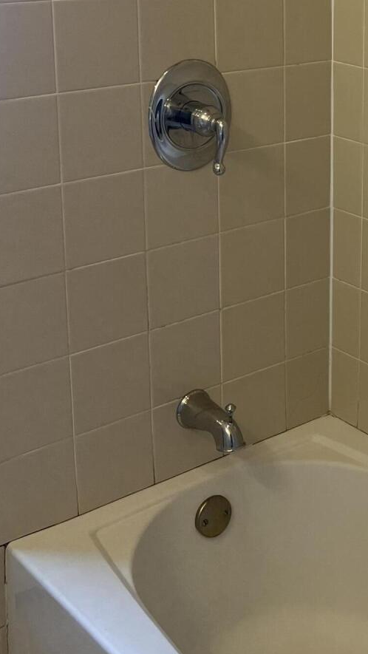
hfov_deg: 18.0
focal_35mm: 64
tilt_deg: -10.8
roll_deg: -0.4
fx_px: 1110
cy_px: 106
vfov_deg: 31.7
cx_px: 431
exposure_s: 1/120
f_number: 1.5
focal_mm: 5.7
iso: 50
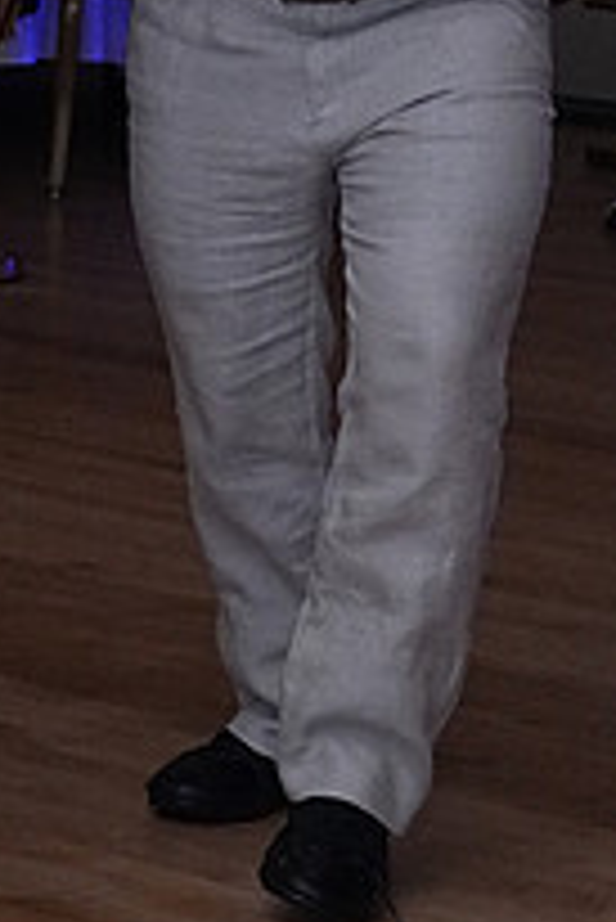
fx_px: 5073
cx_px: 151
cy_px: -153
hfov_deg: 6.9
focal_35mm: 198
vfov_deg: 10.2
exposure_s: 1/200
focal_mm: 47
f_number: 6.3
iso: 5000
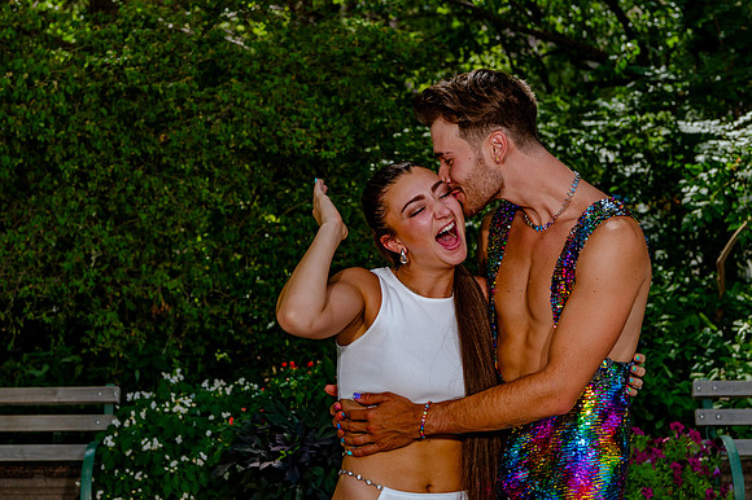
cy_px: 217
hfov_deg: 27.5
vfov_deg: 18.5
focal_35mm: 73
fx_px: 1534
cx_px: 376
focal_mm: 65
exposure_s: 1/320
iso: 200
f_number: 7.1
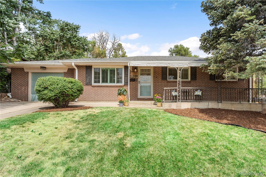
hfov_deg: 86.9
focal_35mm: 19
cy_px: 88
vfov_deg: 64.5
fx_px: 140
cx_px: 133
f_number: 13
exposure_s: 1/60
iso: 100
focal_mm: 19
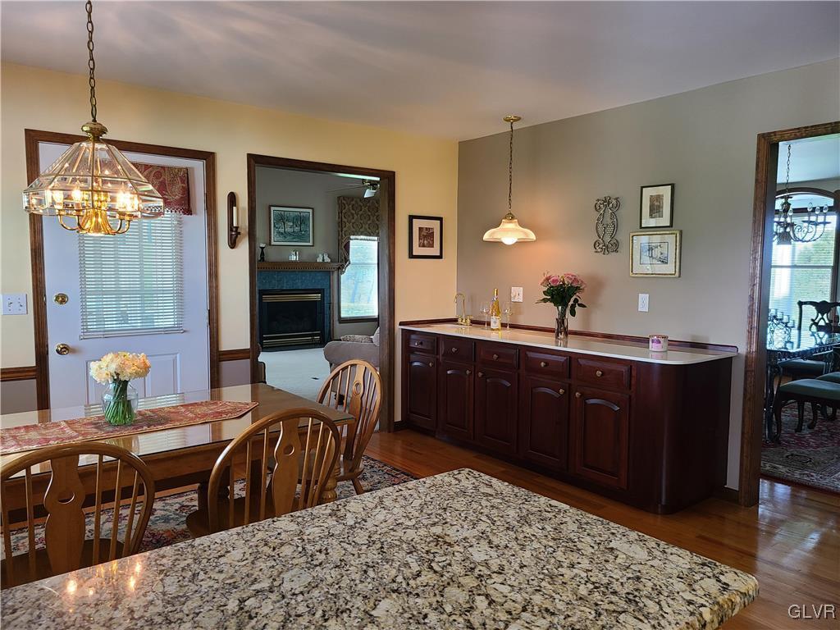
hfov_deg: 67.3
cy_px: 315
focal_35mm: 26
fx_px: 631
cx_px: 420
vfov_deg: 53.1
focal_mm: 5.4
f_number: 1.8
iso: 160
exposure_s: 1/60
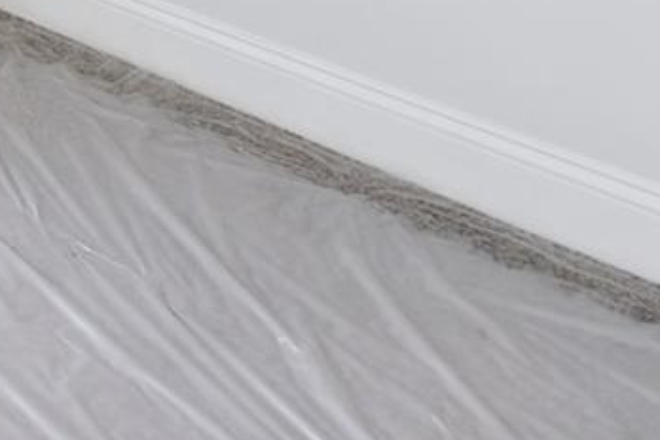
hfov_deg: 19.1
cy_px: -563
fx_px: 1265
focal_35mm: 69
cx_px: -630
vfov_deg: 14.4
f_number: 7.1
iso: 100
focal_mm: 10
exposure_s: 1/5
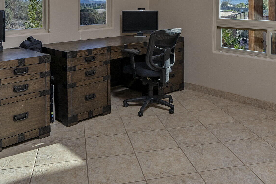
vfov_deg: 32.9
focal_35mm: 37
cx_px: 152
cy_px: 0
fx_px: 284
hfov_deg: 51.8
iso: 200
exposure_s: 1/100
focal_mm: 15
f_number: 7.1
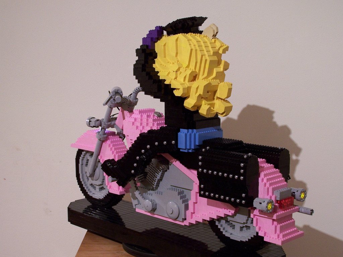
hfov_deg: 32.7
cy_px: 128
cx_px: 172
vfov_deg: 24.8
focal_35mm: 59
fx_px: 585
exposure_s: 1/2
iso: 80
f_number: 3.1
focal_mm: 9.8
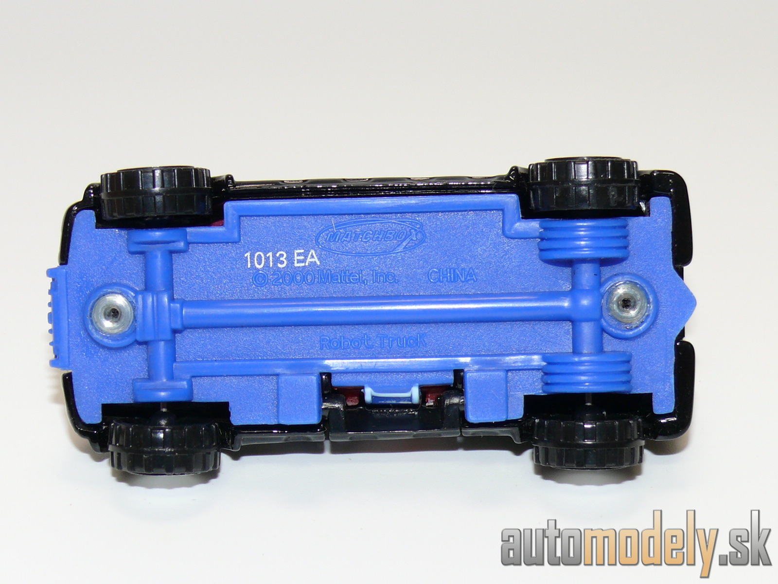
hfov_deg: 21.1
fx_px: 2090
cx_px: 389
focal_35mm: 93
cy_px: 292
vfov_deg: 15.9
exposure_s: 1/30
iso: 100
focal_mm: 12.8
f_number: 4
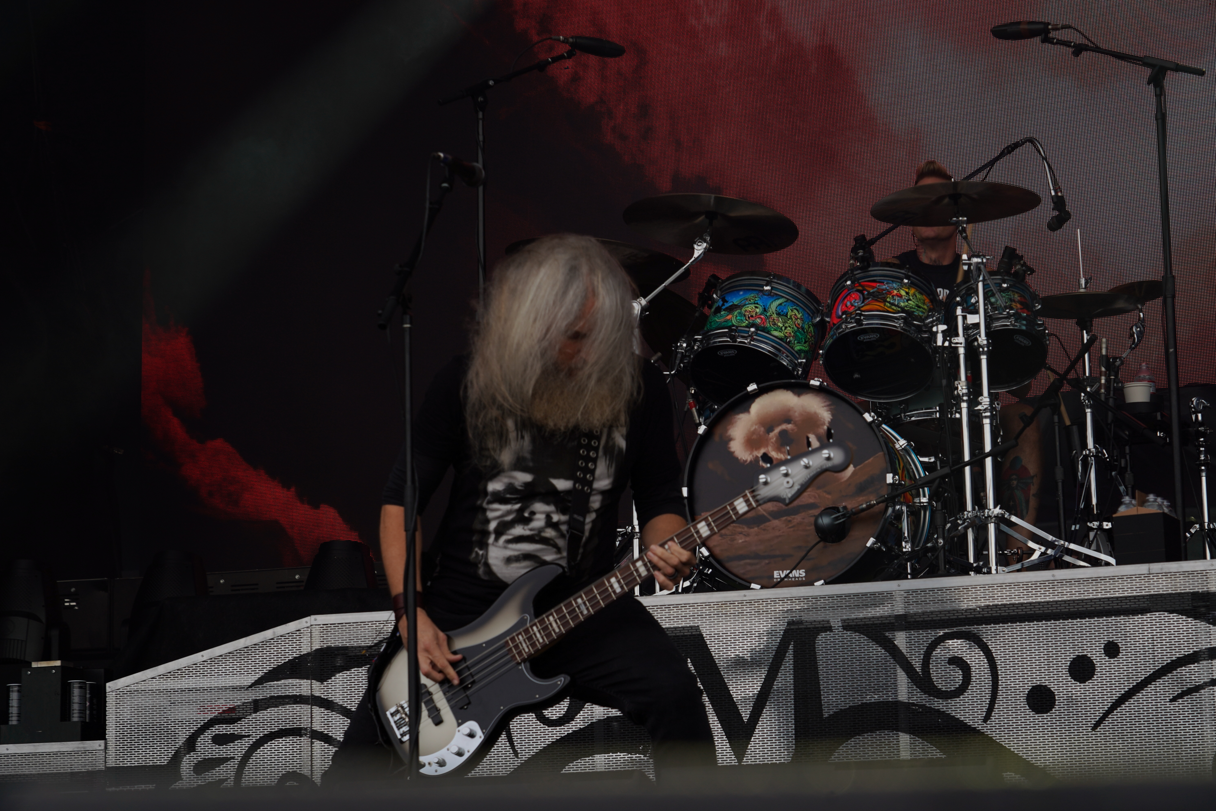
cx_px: 608
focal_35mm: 89
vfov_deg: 15.4
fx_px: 3006
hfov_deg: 22.9
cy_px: 406
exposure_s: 1/250
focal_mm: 89
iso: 100
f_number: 8
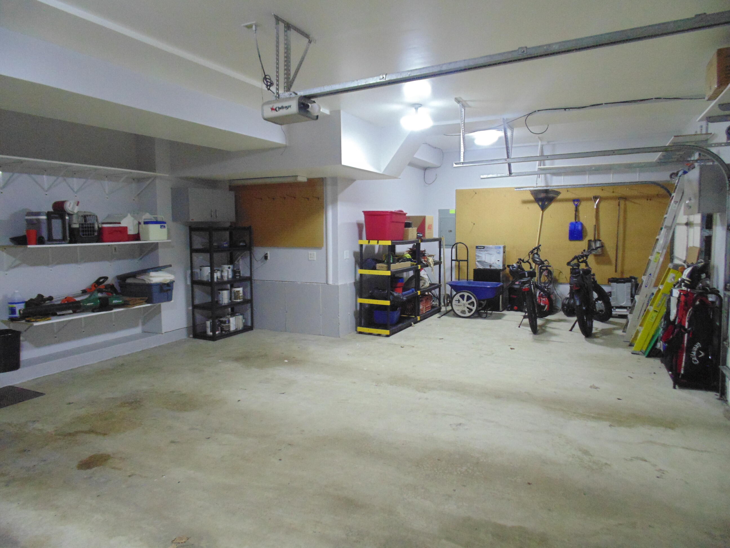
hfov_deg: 76.4
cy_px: 274
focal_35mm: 22
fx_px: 464
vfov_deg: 61.1
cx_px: 365
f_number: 3.1
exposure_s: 1/20
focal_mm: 4
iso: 400
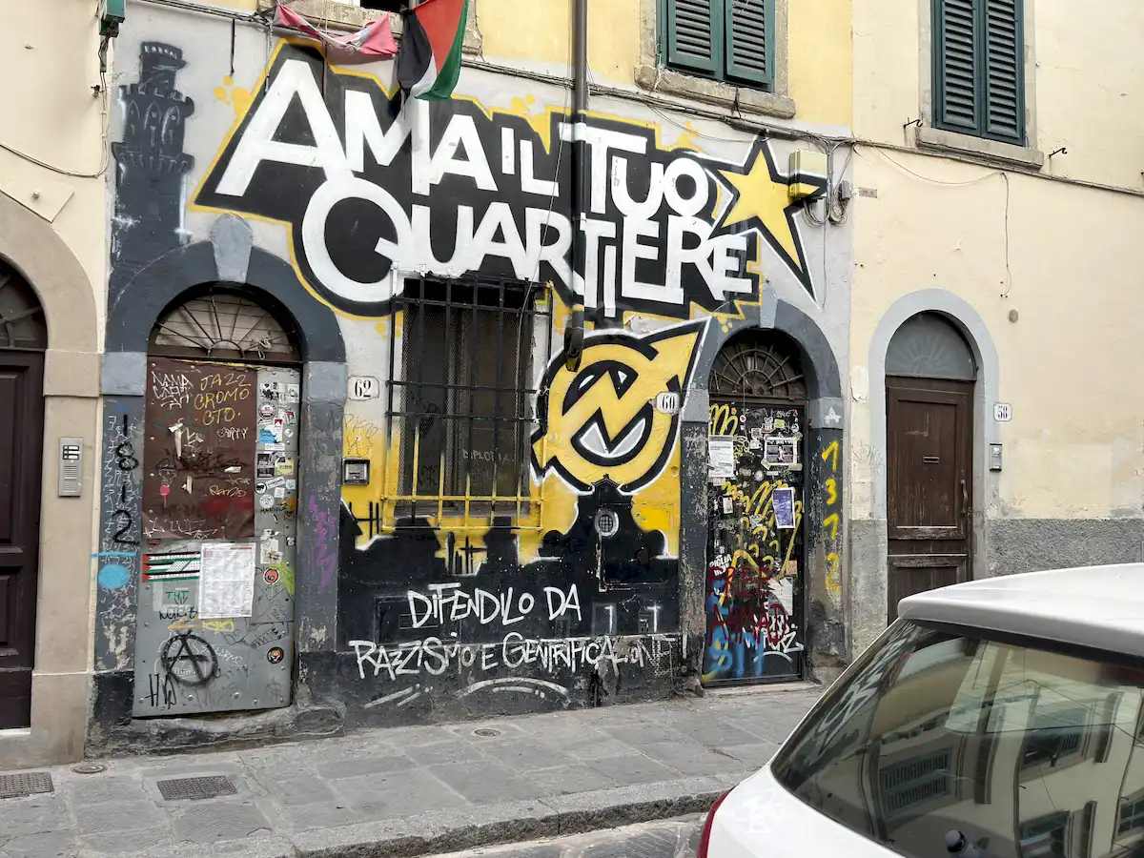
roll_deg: -0.9
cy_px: 429
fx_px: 1157
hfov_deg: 52.6
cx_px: 572
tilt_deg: +3.4
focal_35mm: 35
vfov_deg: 40.7
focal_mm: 6.76
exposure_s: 1/765
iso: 64
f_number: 1.78
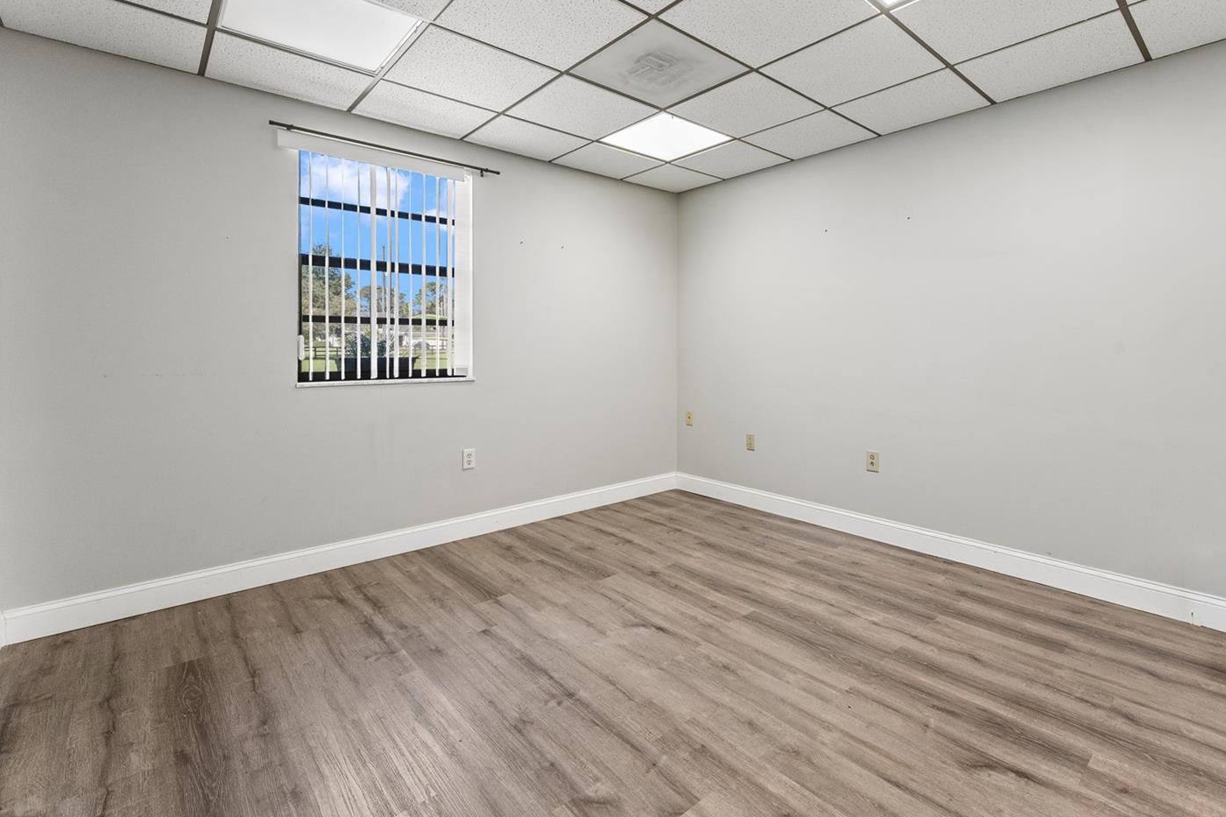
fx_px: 545
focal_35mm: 16
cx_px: 673
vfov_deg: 73.4
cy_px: 359
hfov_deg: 96.4
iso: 3200
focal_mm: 14
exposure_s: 1/20
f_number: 10
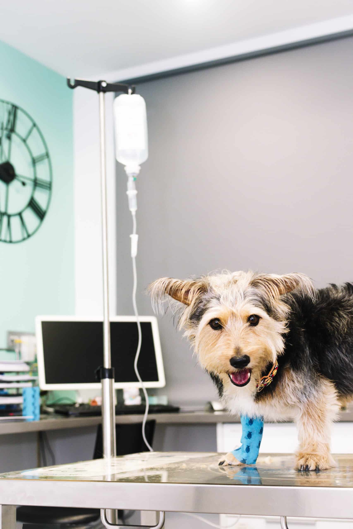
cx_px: 176
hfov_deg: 25.8
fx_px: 772
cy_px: 264
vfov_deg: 37.8
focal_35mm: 52
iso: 640
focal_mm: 35
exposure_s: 1/125
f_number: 4
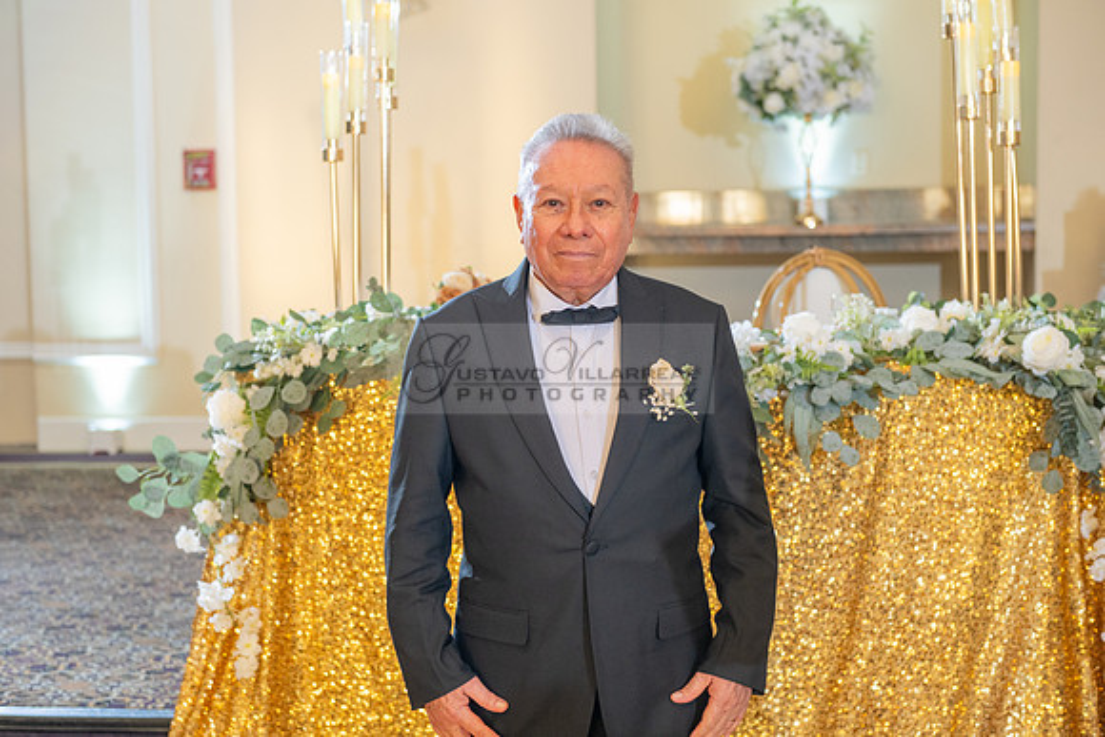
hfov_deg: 33.4
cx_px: 552
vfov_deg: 22.6
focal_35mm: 60
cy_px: 368
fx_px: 1842
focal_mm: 60
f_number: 4
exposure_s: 1/80
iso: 800
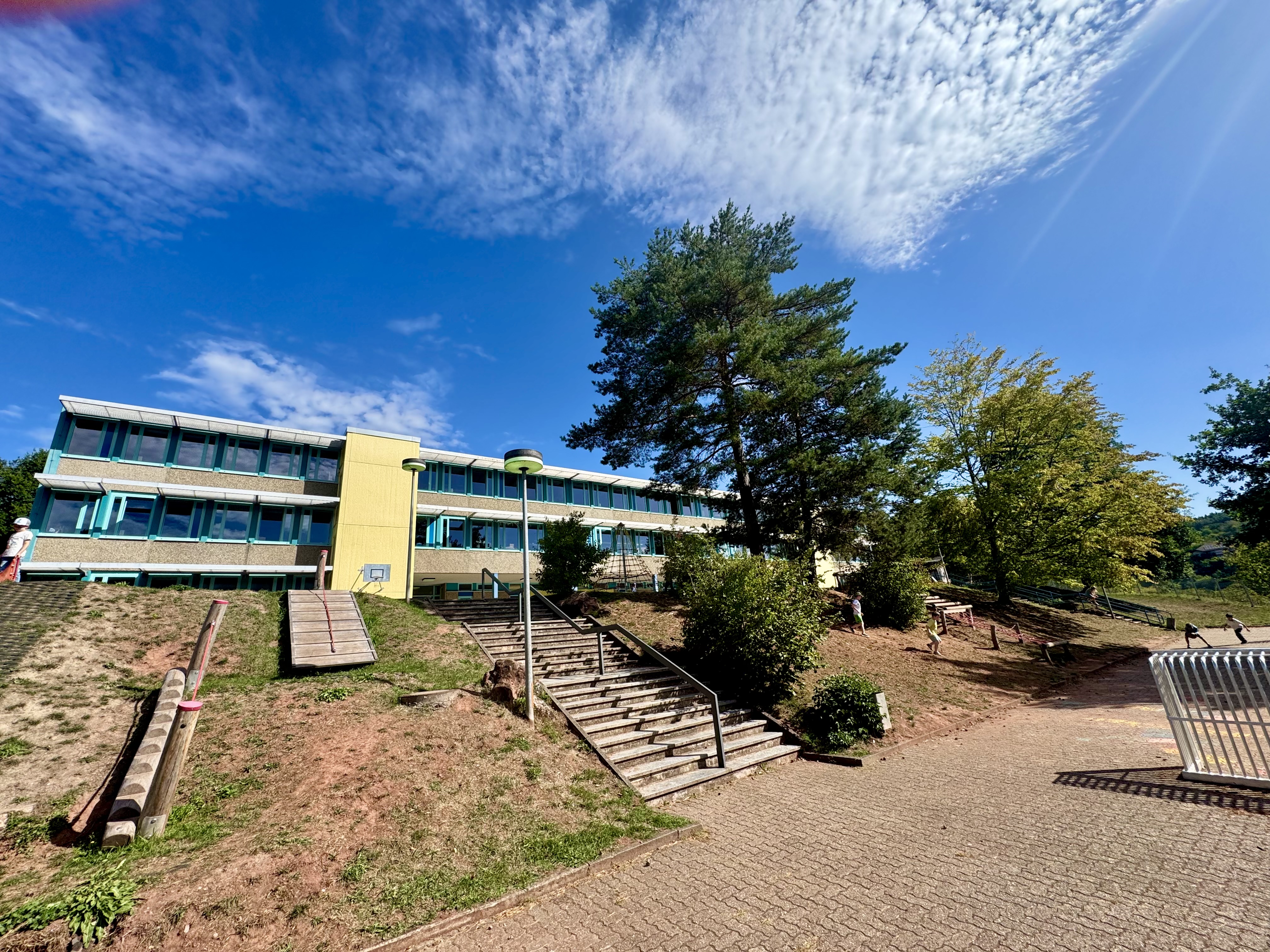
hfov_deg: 102.1
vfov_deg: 85.7
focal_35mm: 14
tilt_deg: +18.6
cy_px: 476
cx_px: 635
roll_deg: +5.8
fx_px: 514
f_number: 2.2
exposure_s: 1/1299
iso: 40
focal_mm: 2.22
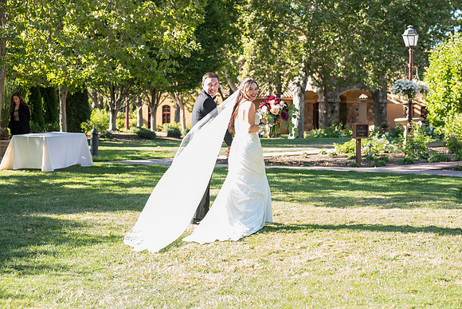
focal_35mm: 69
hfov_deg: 29.2
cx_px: 231
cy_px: 154
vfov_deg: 19.7
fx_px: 886
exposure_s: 1/400
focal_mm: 69
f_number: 4
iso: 800
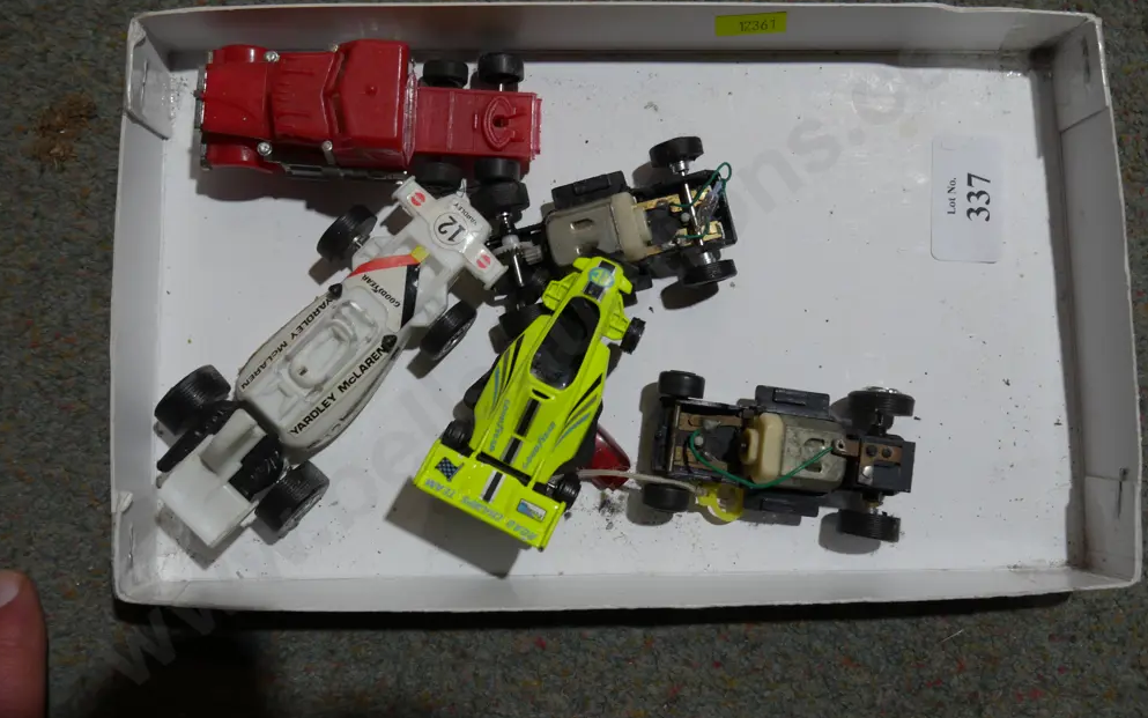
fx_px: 1095
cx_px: 583
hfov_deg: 55.3
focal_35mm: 35
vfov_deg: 36.3
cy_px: 319
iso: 200
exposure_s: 1/100
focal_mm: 16
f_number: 3.6
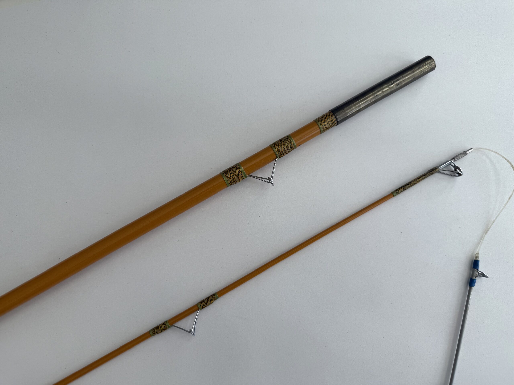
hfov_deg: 71.6
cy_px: 192
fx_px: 356
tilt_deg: -78.9
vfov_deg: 56.8
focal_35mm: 24
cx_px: 257
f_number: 1.78
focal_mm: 6.76
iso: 80
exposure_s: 1/575
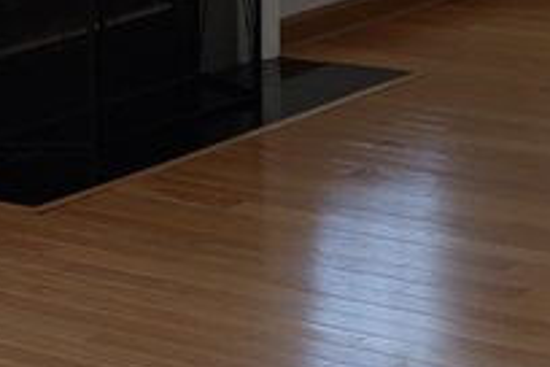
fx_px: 2429
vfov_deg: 8.2
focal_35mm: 159
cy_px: -367
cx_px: 49
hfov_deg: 12.8
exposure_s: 1/60
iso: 160
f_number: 3.5
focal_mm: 20
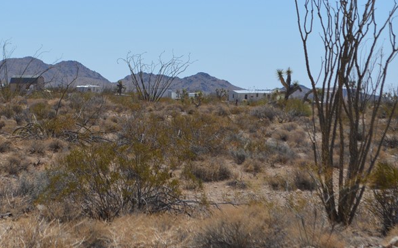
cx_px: 112
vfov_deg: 8.4
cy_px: 38
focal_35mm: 156
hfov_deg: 13.4
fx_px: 1691
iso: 400
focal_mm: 55
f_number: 8
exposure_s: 1/2000
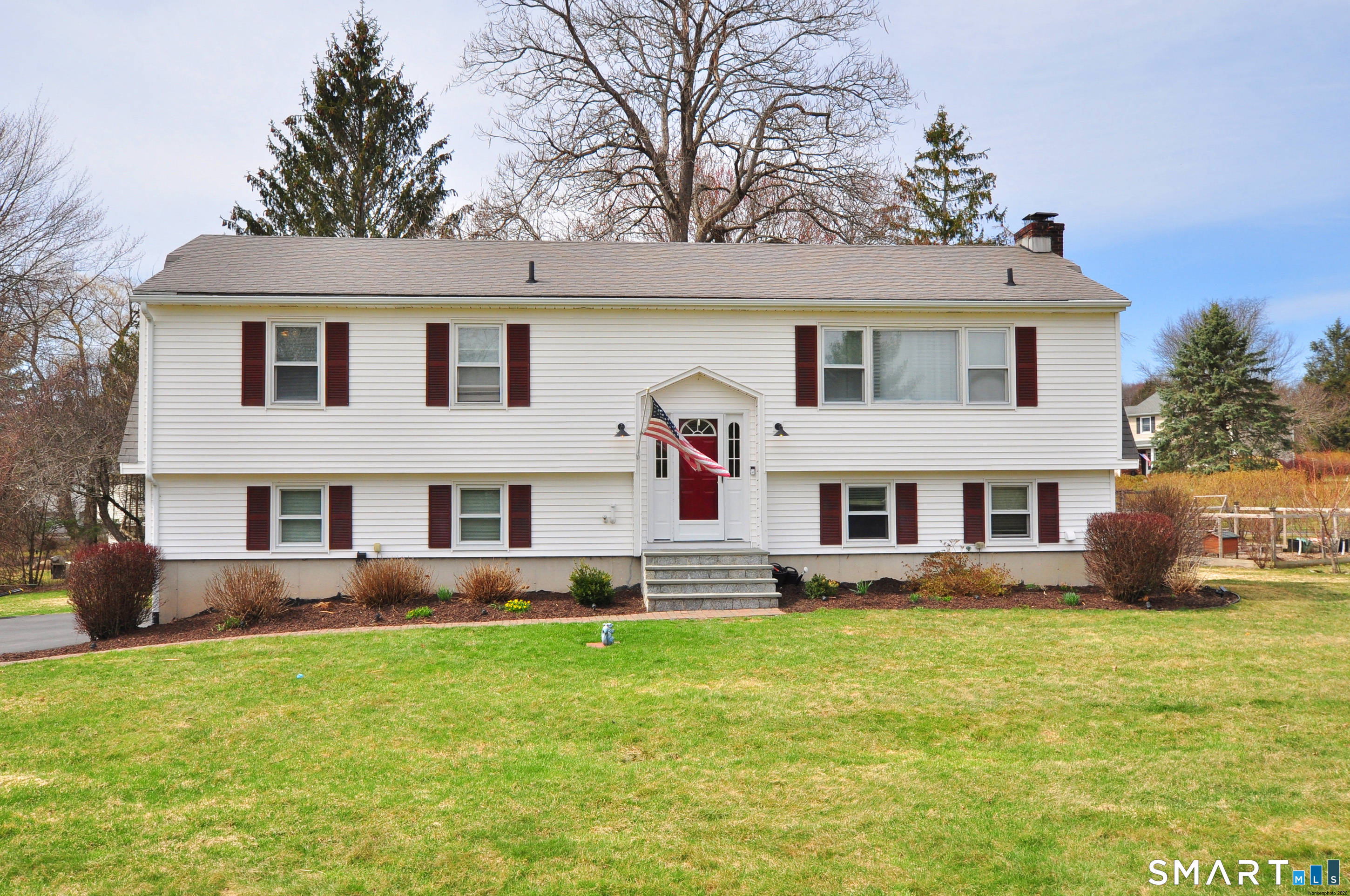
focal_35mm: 30
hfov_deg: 62.0
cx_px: 675
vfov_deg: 43.5
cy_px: 448
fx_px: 1124
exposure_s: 1/640
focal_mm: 20
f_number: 8
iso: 320
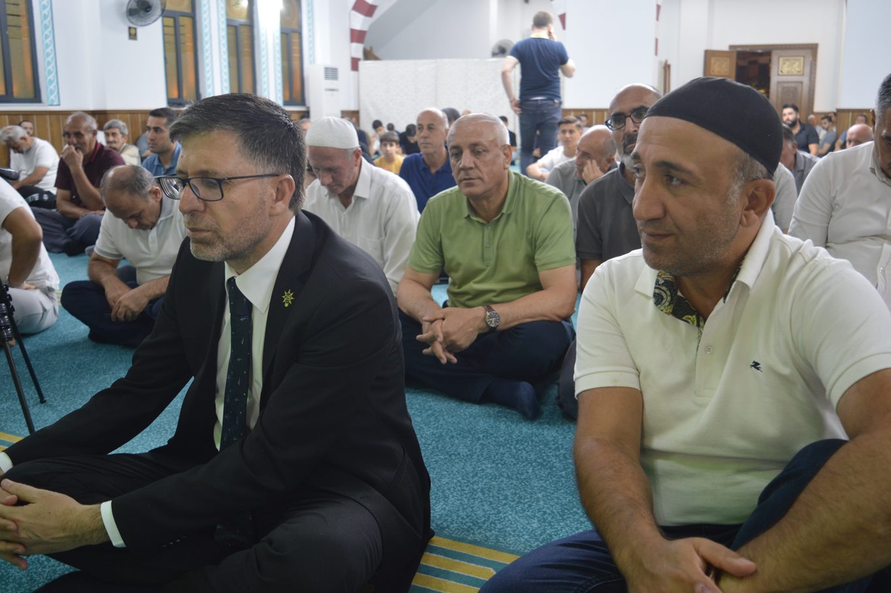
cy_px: 296
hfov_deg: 57.2
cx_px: 446
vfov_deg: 40.0
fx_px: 817
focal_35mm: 33
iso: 500
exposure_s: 1/15
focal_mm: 22
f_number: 3.8
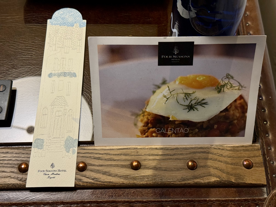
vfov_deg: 30.3
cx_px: 138
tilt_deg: -62.9
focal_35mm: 48
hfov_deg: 39.7
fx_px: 383
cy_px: 104
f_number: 1.78
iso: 80
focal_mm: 6.76
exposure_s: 1/120
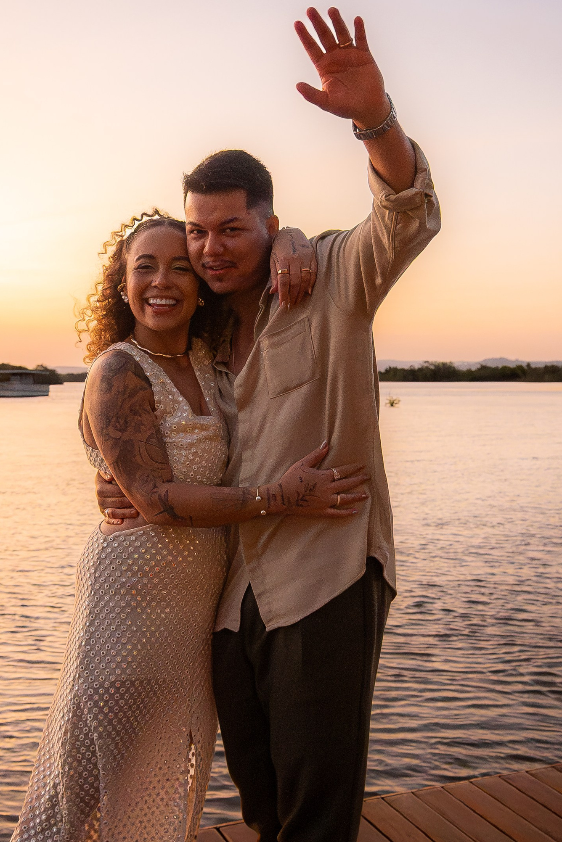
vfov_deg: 42.7
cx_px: 270
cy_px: 438
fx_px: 1077
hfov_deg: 29.3
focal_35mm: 46
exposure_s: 1/250
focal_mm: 16
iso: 3200
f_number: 3.5
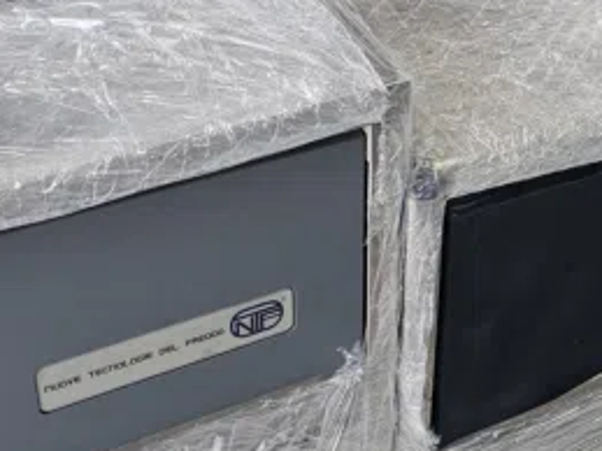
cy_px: 244
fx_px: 1582
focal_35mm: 91
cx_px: 704
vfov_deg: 16.2
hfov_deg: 20.3
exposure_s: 1/100
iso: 40
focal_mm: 6.3
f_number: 1.7
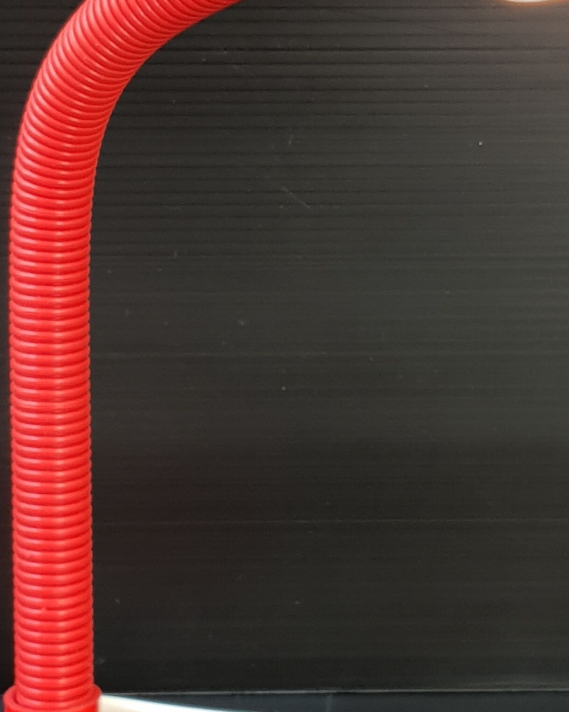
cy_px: 184
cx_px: 373
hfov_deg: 22.7
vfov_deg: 27.9
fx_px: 1410
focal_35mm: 67
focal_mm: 4.3
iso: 64
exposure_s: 1/50
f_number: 1.5
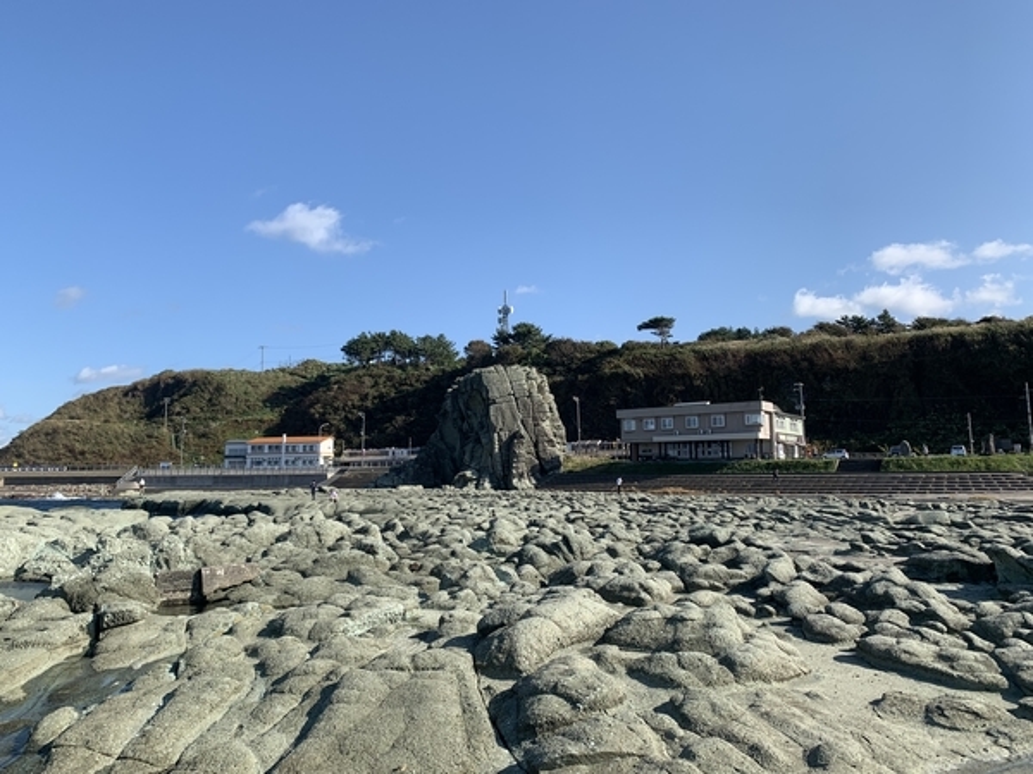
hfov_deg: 67.3
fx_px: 776
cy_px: 387
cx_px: 516
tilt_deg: +7.4
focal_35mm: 26
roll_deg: +0.2
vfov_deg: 53.1
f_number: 1.8
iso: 25
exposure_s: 1/1992
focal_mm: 4.25
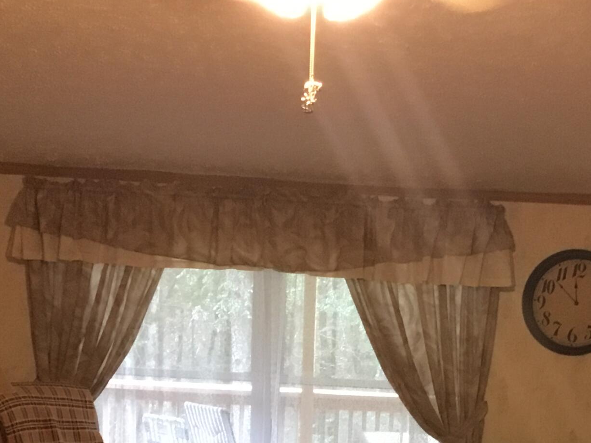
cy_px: 515
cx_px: 361
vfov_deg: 18.5
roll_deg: -2.4
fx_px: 1298
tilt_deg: -9.8
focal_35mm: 76
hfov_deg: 25.6
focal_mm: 3.3
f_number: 2.4
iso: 200
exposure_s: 1/30
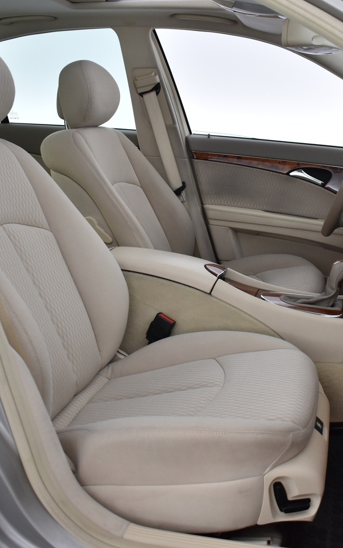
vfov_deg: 47.2
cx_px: 221
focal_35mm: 42
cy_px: 270
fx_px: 628
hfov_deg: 30.4
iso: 720
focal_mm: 18
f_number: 3.5
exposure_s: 1/30
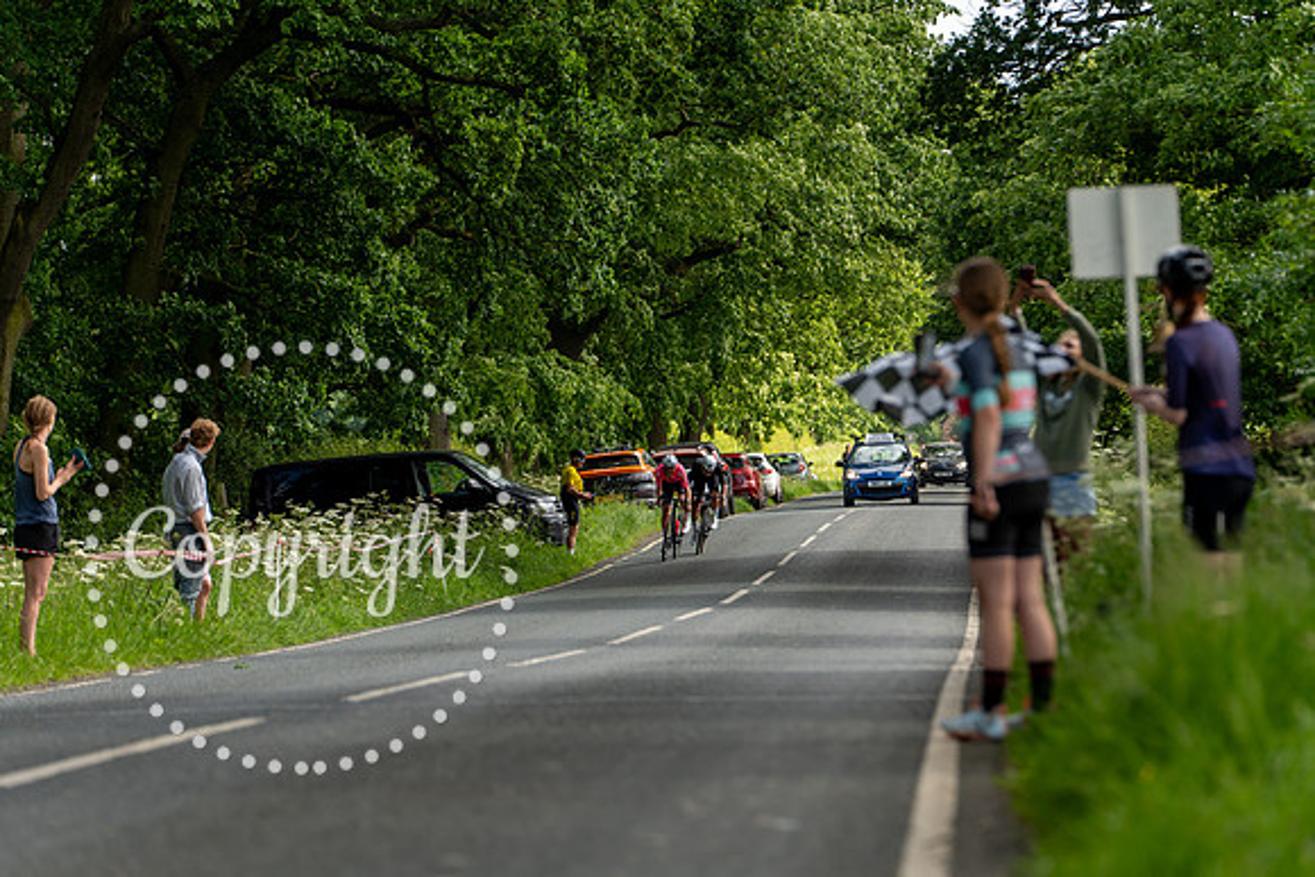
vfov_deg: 8.9
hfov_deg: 13.2
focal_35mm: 155
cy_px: 438
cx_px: 658
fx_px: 5663
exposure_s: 1/1000
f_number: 4
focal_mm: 155
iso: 250
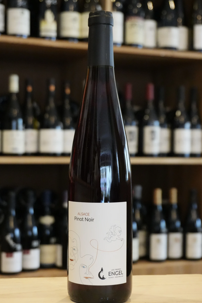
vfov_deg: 31.4
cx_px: 100
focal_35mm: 64
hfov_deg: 21.2
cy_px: 160
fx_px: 539
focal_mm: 40
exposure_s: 1/125
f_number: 5.6
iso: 6400
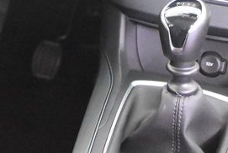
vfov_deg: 9.9
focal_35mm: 136
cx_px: -2
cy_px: -48
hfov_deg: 14.8
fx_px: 862
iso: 11400
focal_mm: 24
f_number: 3
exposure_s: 1/40
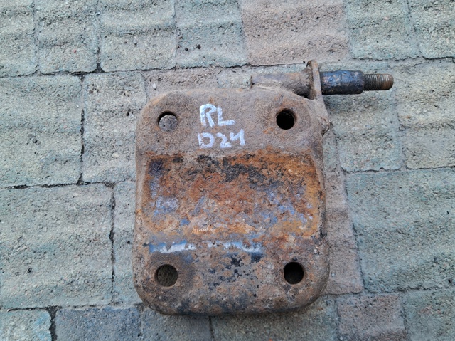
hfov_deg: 67.3
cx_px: 228
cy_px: 170
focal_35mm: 26
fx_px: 341
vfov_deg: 53.0
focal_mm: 3.98
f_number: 1.8
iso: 40
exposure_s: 1/60
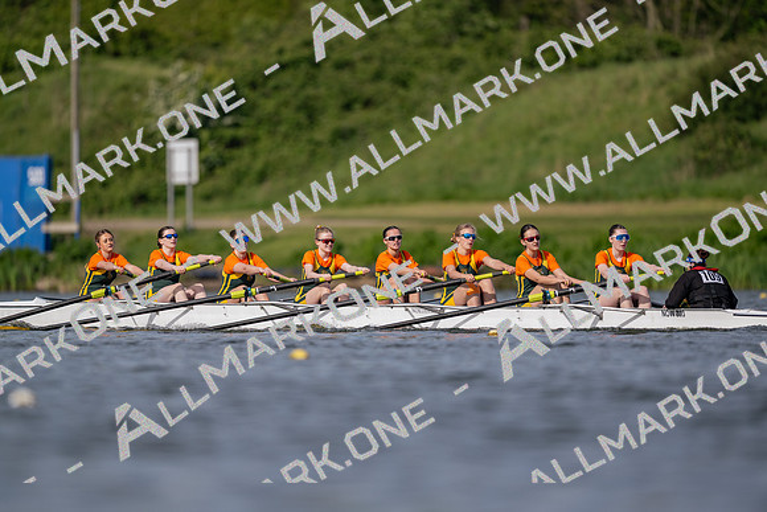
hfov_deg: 3.4
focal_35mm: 600
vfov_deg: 2.3
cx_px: 384
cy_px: 256
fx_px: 12786
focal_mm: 600
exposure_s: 1/2500
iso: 250
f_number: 4
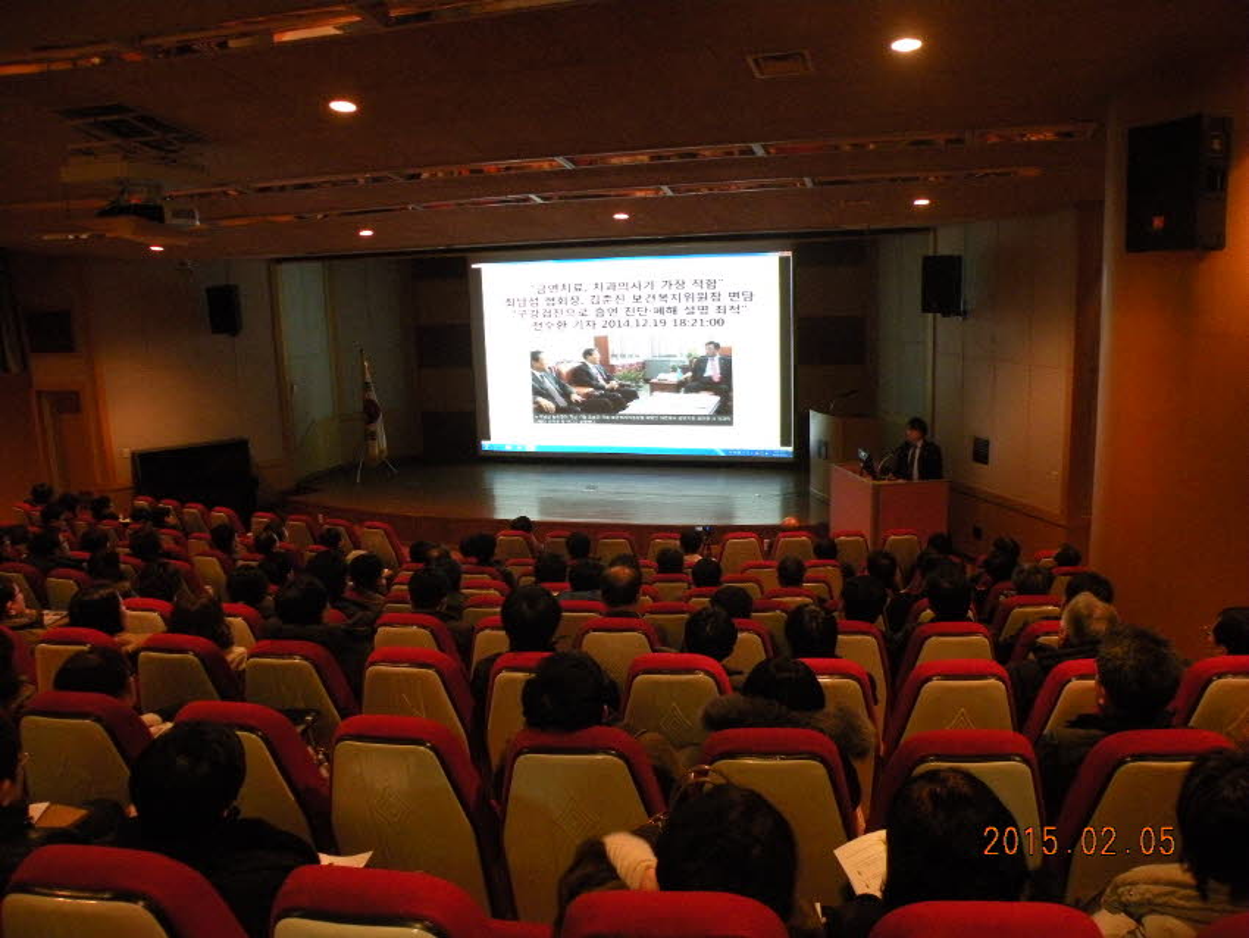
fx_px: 974
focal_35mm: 27
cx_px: 624
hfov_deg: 65.3
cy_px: 469
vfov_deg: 51.4
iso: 400
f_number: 2.8
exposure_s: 1/15.4
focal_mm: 4.7
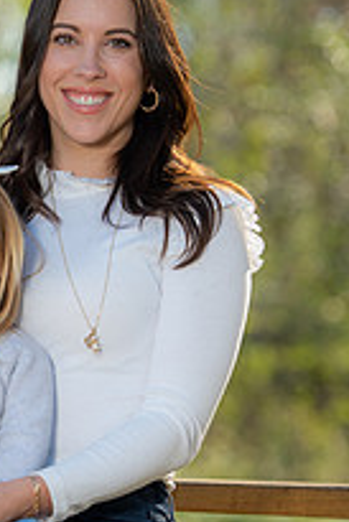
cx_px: -155
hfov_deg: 4.0
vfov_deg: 6.0
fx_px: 5008
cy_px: 316
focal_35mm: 345
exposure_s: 1/250
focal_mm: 122
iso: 100
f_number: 3.5
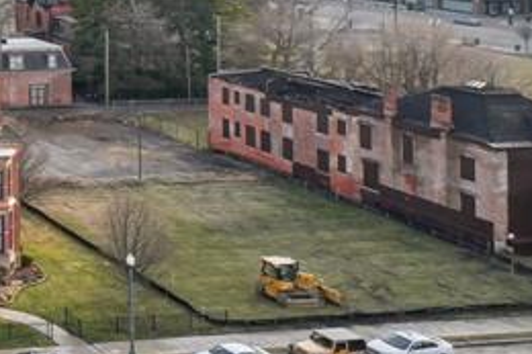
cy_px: -108
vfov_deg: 20.9
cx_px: -397
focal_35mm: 59
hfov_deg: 22.3
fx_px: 871
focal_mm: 10
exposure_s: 1/200
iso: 100
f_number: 8
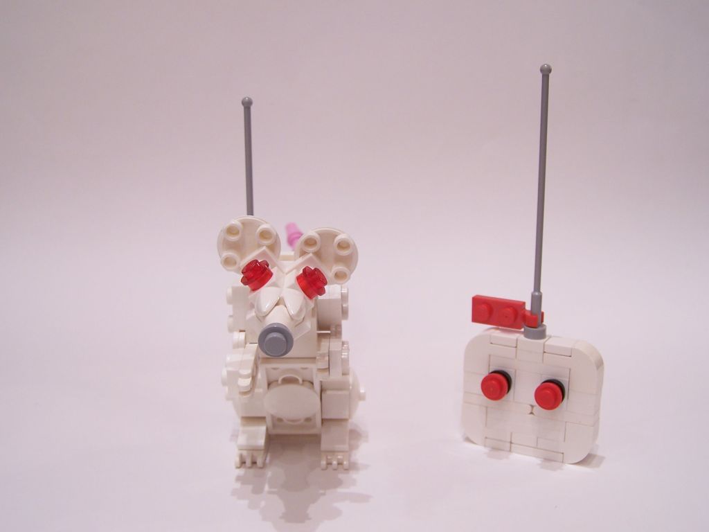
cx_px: 354
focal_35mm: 43
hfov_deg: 43.9
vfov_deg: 33.6
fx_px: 881
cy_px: 266
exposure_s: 1/3
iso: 80
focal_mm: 7.1
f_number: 3.2
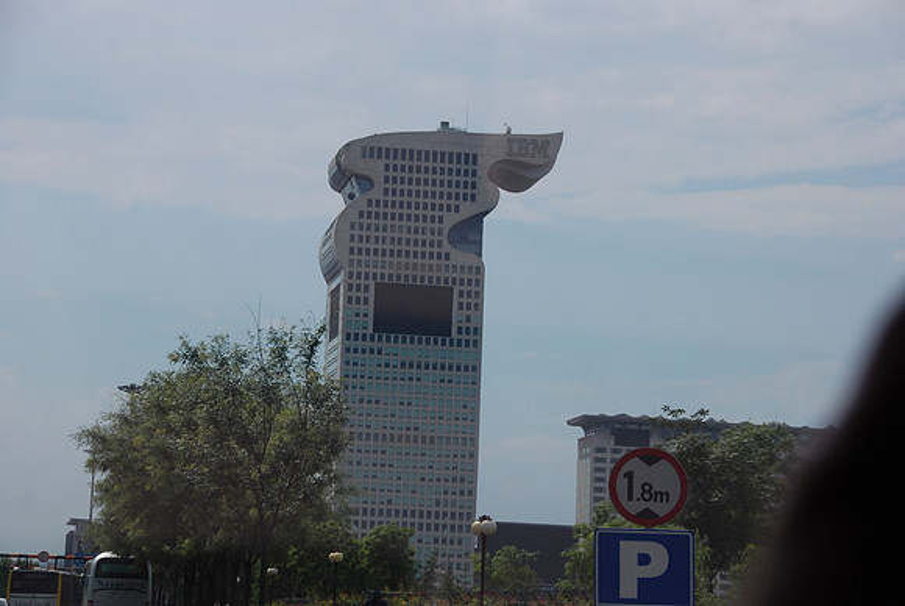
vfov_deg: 13.1
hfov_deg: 19.4
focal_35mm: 105
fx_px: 2642
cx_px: 452
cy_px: 303
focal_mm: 70
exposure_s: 1/800
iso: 200
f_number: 7.1
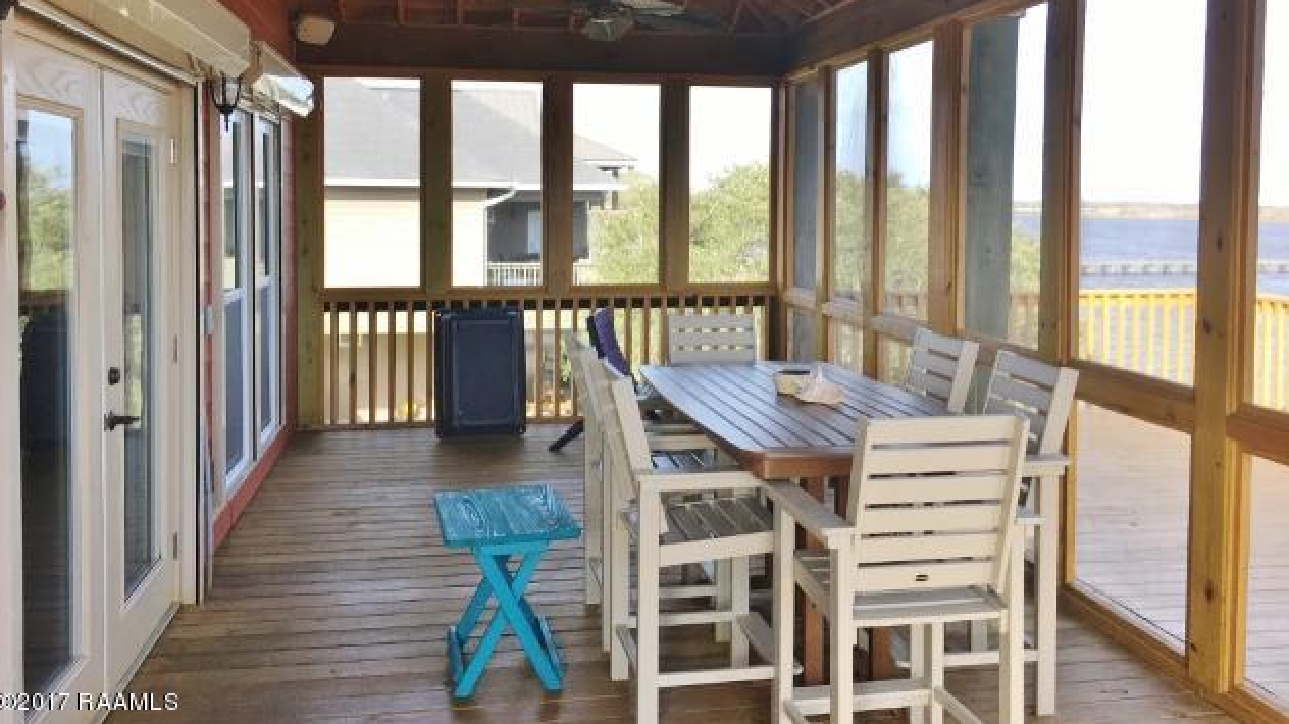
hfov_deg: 61.0
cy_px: 253
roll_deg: -0.3
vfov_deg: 36.3
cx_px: 638
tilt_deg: -1.7
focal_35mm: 32
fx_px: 1093
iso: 32
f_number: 2.2
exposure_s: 1/120
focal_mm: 4.15
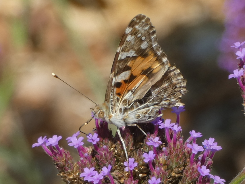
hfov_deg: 7.0
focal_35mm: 282
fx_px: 1996
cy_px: 92
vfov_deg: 5.3
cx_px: 122
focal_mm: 50.6
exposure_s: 1/160
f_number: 5.5
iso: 80
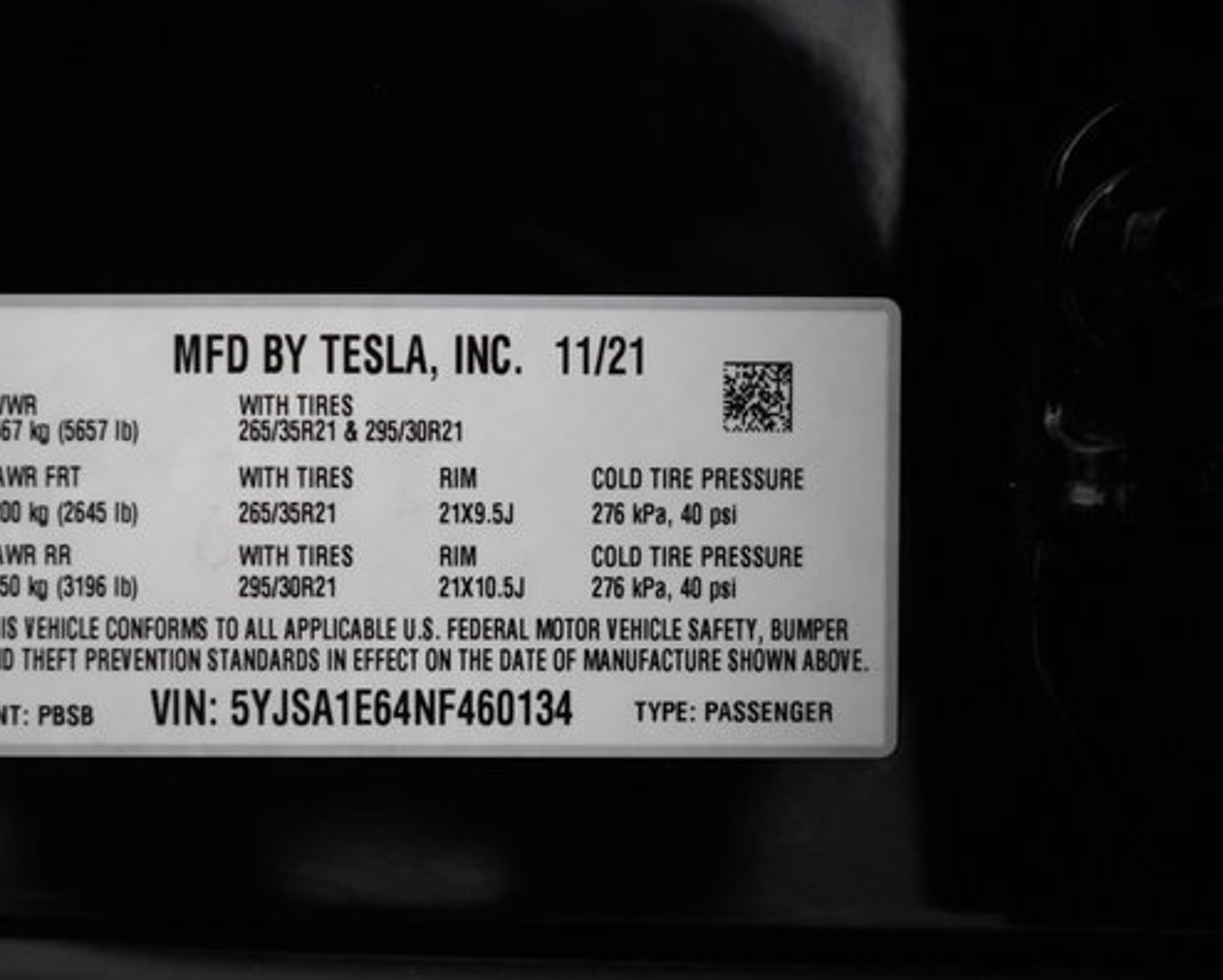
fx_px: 1232
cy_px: 492
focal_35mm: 34
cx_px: 505
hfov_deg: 52.5
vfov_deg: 43.4
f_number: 2.8
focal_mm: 28
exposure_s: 1/160
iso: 4000
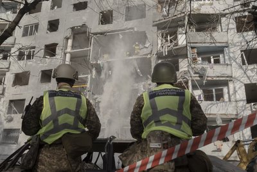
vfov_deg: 37.9
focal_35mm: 35
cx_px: 128
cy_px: 86
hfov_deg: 54.4
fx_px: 250
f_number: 7.1
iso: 200
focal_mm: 35
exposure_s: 1/640
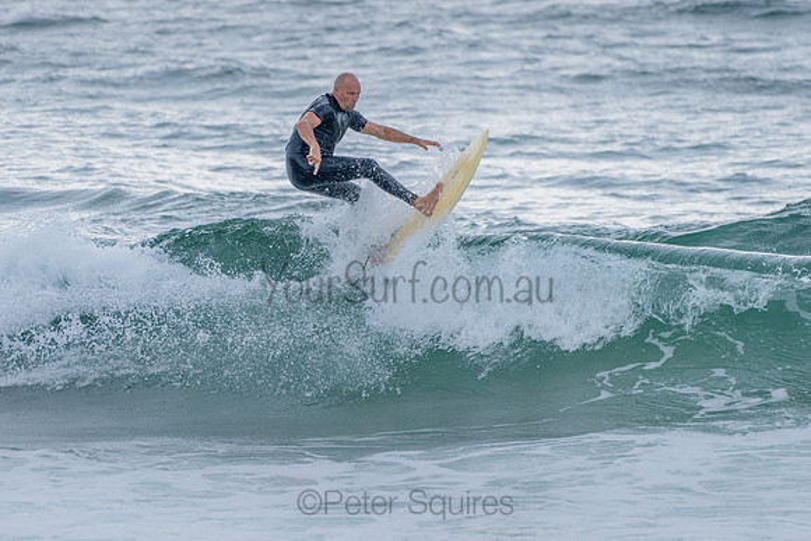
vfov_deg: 2.2
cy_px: 276
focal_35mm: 613
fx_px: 13813
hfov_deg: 3.4
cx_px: 361
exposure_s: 1/2000
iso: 900
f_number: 5.6
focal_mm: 500
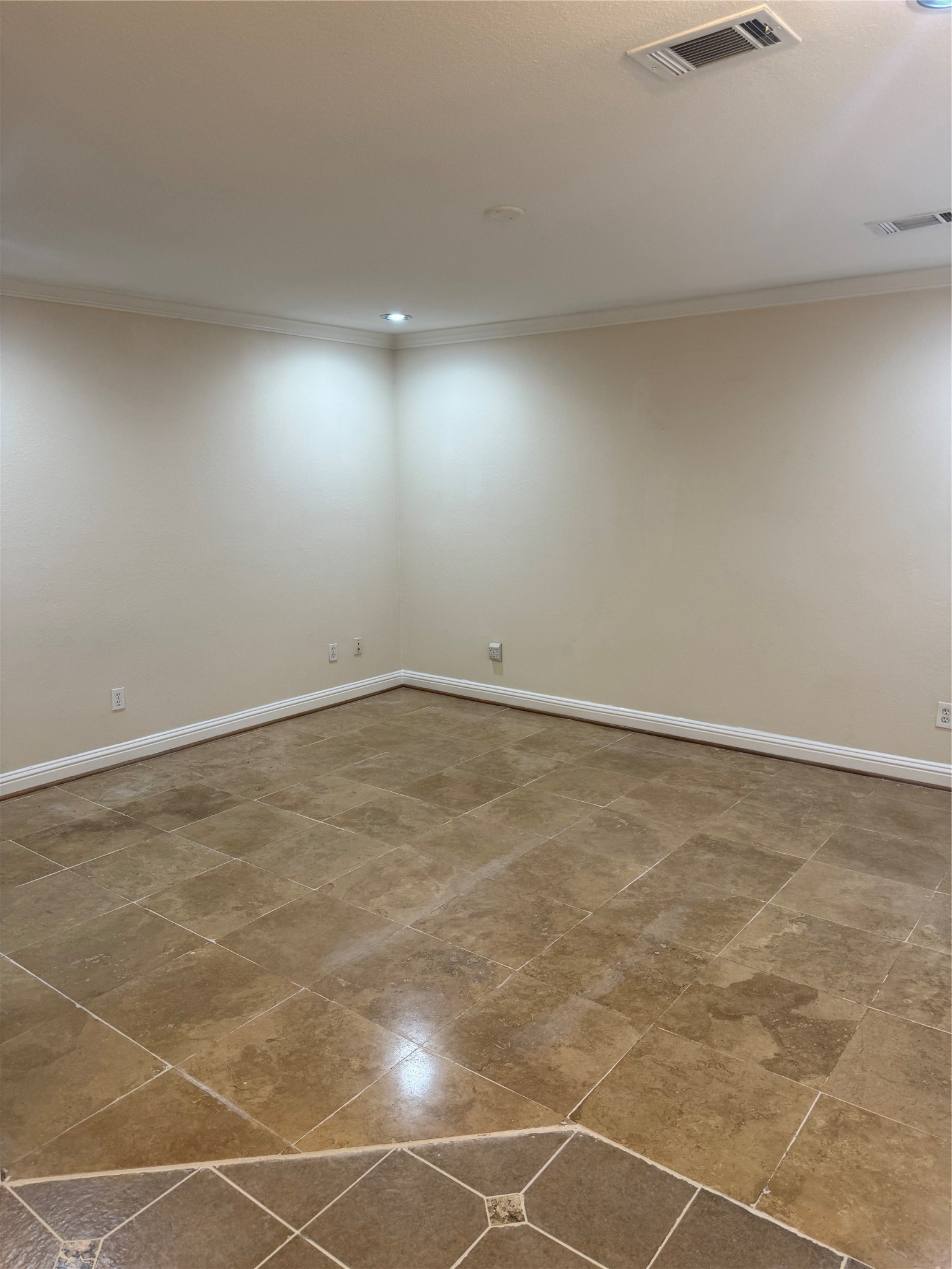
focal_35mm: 24
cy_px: 634
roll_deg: +0.5
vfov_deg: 71.6
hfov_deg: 56.8
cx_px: 476
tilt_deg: -10.4
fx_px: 880
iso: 125
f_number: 1.78
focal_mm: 6.76
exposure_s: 1/60
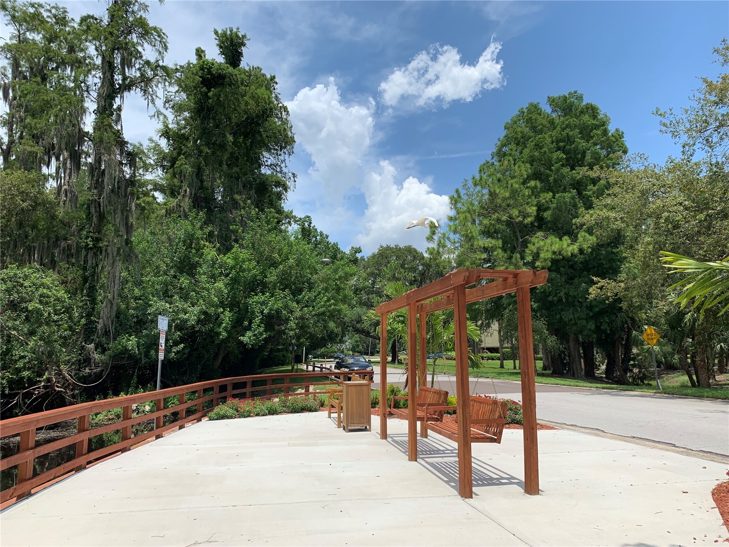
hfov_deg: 67.3
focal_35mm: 26
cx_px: 364
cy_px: 274
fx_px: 548
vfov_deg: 53.1
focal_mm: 4.25
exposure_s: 1/2681
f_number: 1.8
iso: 25
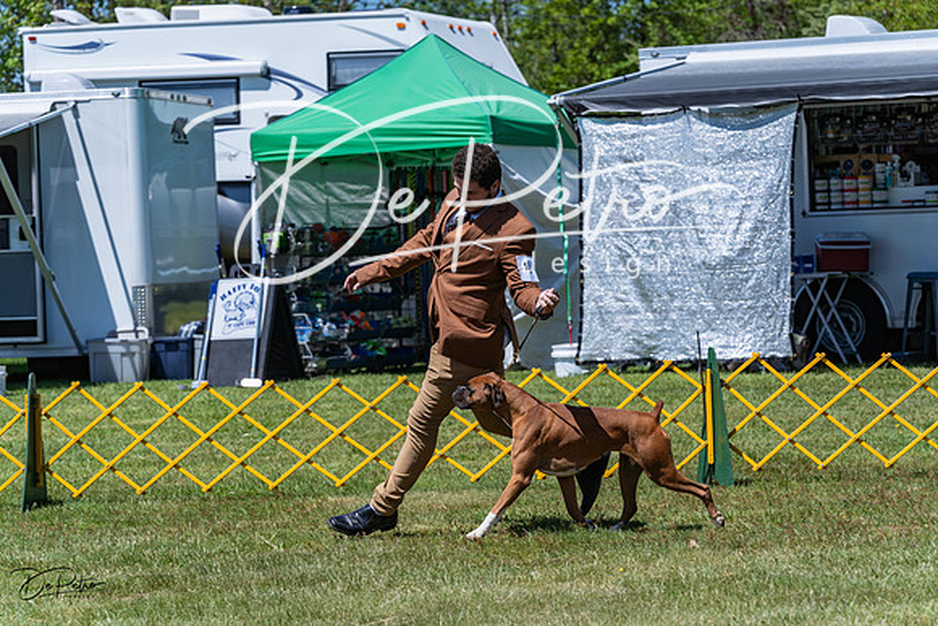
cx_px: 469
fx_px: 3284
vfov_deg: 10.9
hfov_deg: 16.3
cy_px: 313
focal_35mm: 126
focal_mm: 126
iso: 100
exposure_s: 1/640
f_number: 6.3
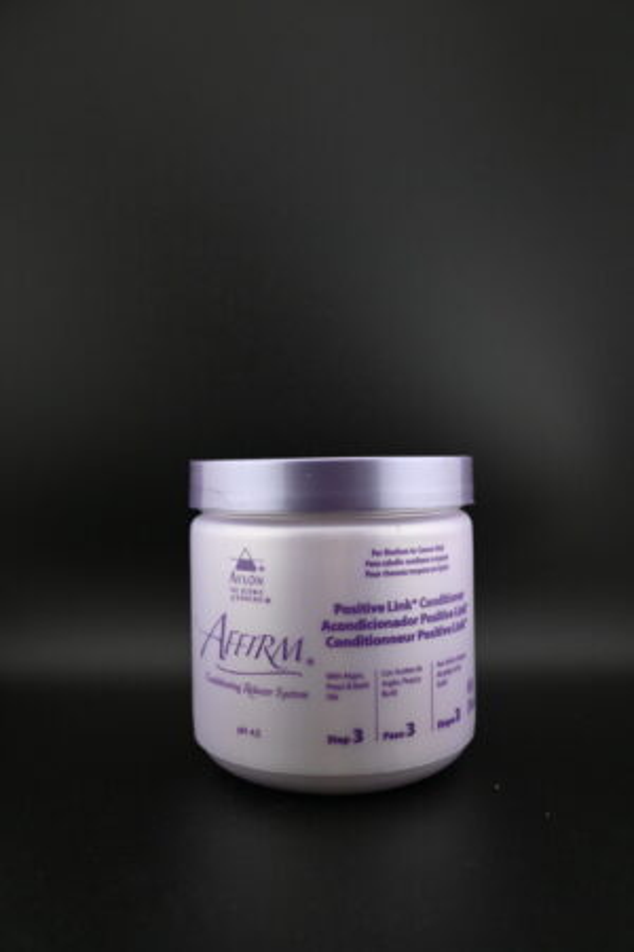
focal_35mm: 32
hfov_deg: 41.7
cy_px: 476
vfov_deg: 59.5
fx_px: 832
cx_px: 317
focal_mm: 21
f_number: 4
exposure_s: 1/250
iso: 400
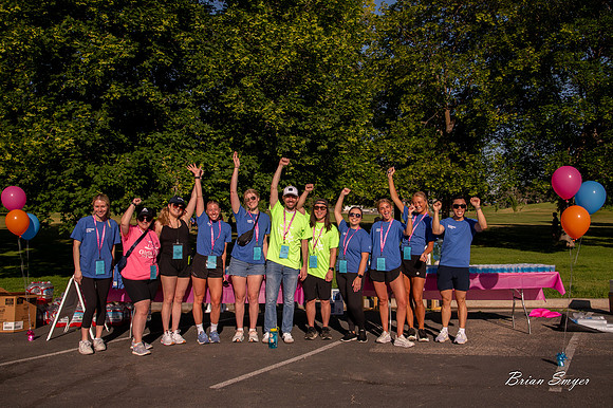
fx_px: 600
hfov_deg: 54.2
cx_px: 313
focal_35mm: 35
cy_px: 204
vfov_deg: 37.6
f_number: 9
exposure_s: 1/2500
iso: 500
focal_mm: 34
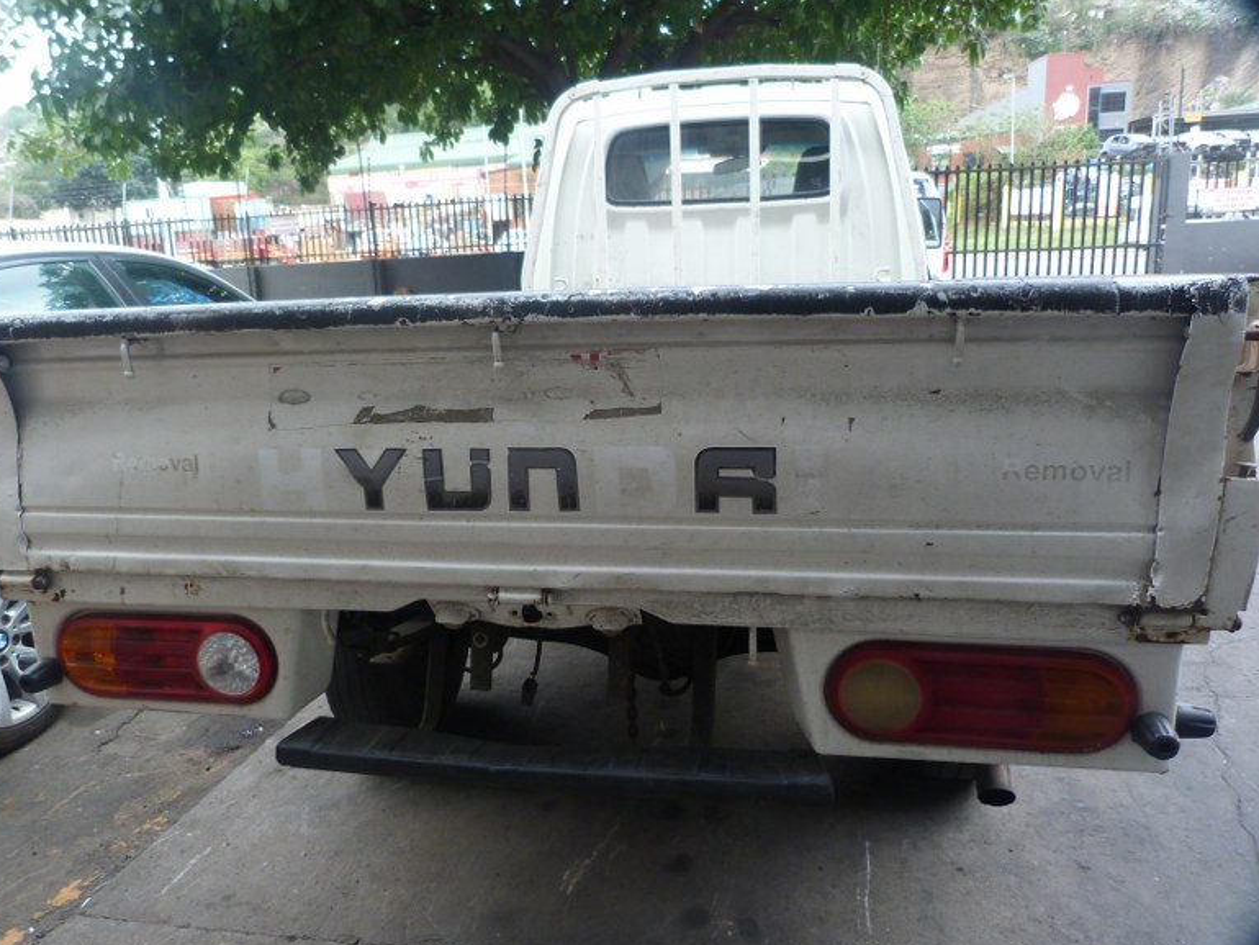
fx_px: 946
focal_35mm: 26
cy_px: 488
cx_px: 617
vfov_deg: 53.1
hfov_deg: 67.3
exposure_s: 1/60
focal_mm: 4.5
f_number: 2.8
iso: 125
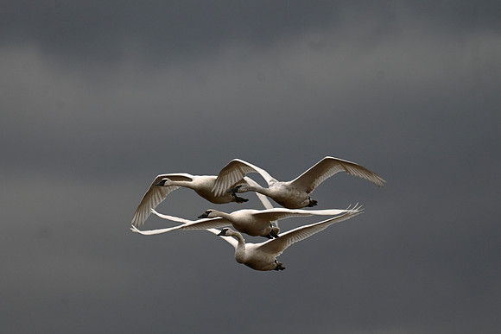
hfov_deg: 2.6
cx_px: 250
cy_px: 167
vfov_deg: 1.7
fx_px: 11135
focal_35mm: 800
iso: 400
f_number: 6.3
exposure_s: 1/1500
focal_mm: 800
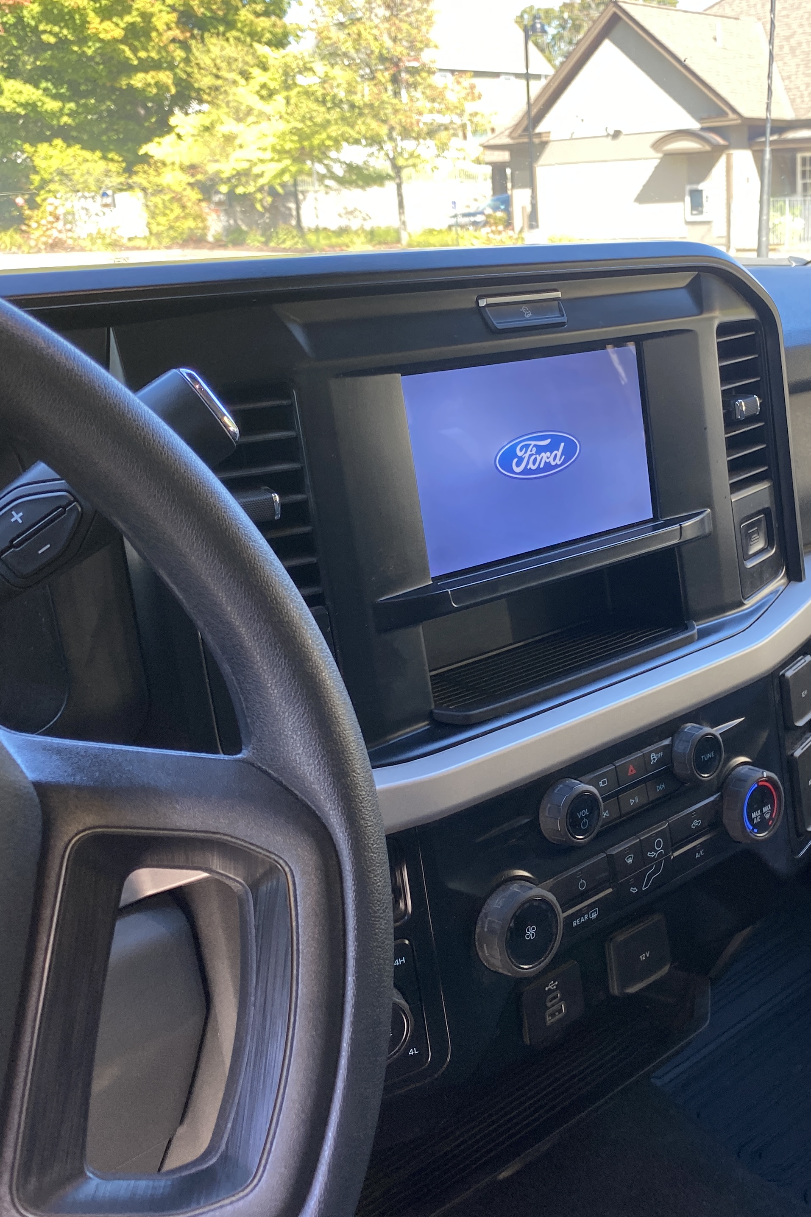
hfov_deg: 34.3
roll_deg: +1.8
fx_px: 1284
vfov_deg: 50.7
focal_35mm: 38
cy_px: 602
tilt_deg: -15.9
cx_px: 611
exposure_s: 1/122
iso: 50
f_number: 1.8
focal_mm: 4.25
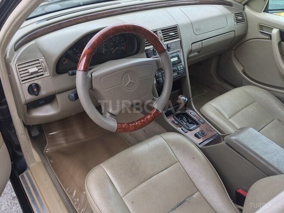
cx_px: 142
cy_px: 106
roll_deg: -4.3
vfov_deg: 48.2
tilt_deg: -39.6
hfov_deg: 61.7
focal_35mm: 29
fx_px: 238
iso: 32
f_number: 2.2
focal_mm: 4.15
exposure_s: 1/132
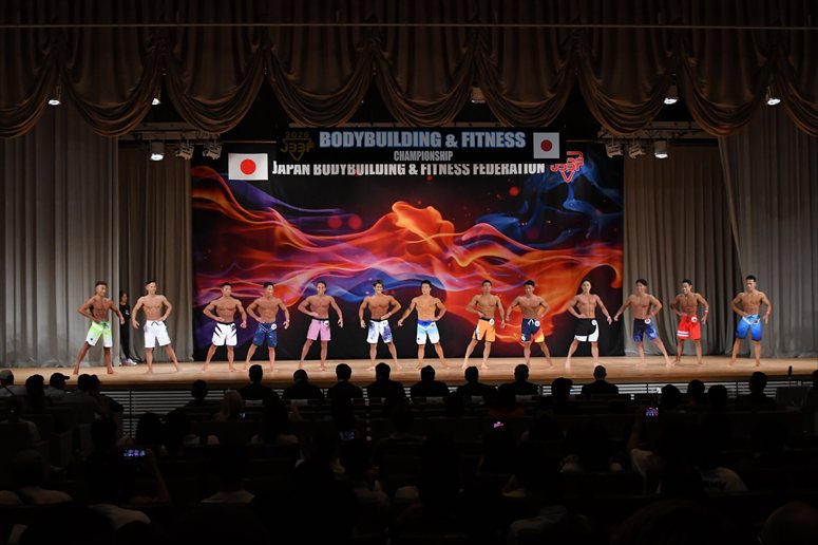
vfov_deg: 28.1
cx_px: 409
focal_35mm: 48
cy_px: 272
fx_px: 1090
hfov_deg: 41.1
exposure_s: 1/400
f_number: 5.6
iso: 3200
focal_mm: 32
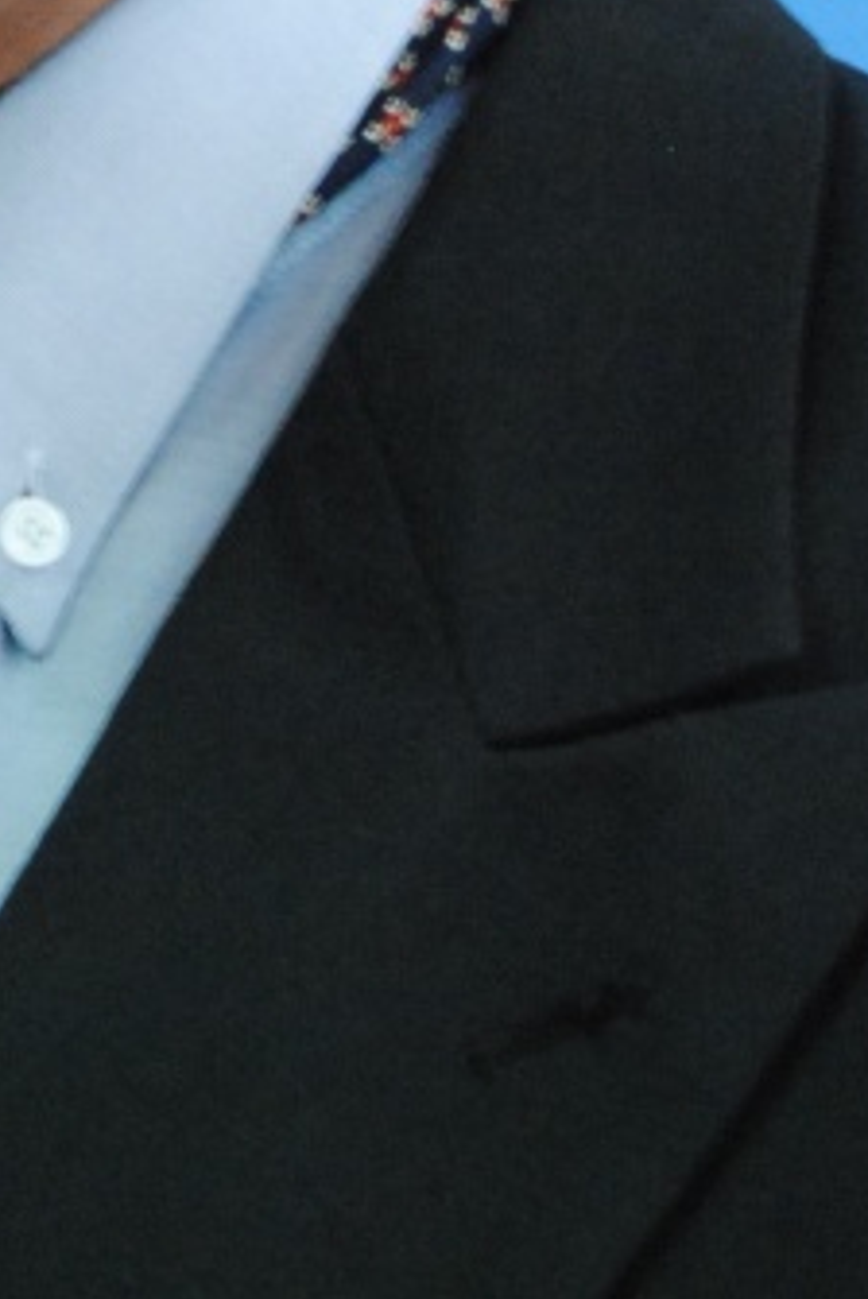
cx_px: -103
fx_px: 8264
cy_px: -252
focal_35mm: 229
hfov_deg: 6.0
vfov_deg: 8.9
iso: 1600
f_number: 5.6
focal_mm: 50
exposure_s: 1/15
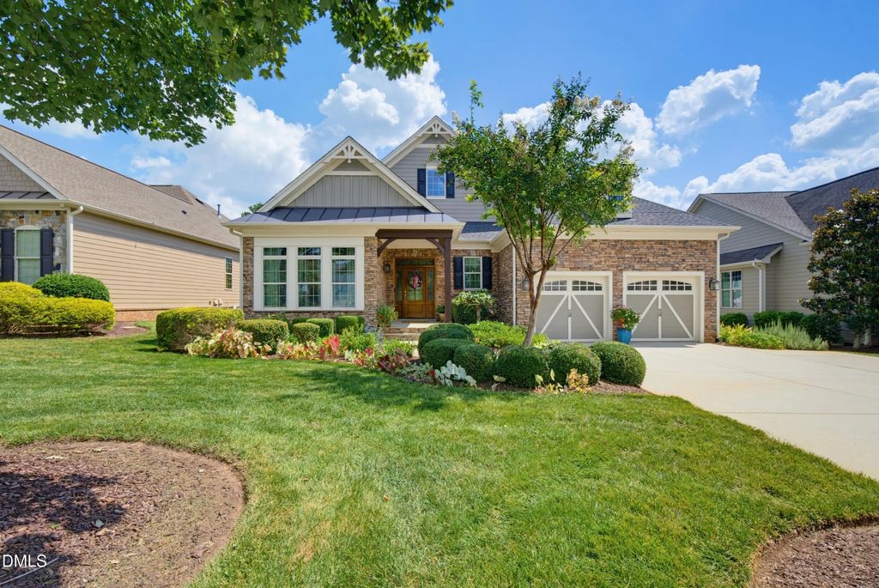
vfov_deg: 77.5
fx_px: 367
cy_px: 294
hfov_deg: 100.3
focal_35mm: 15
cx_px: 440
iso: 80
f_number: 7.1
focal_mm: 15
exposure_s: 1/50
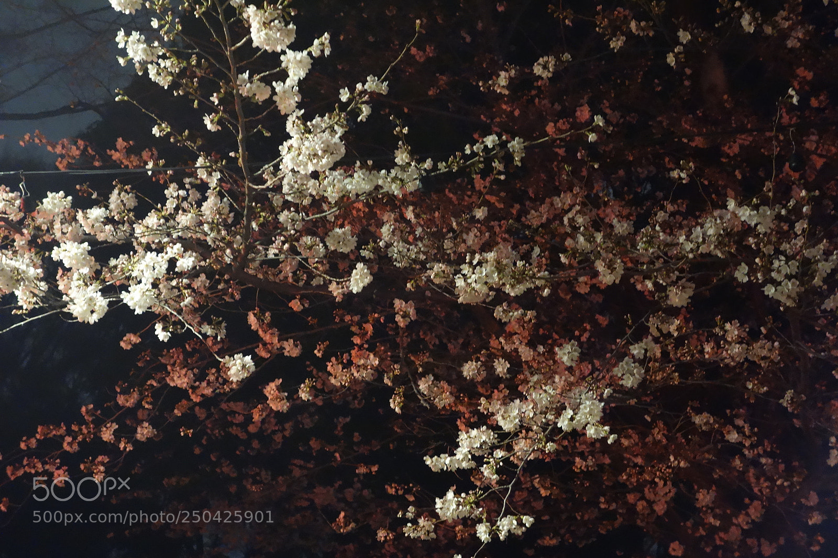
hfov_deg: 39.6
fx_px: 1164
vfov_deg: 27.0
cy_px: 279
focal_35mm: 50
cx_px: 419
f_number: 3.2
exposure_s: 1/20
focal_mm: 18.66
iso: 3200
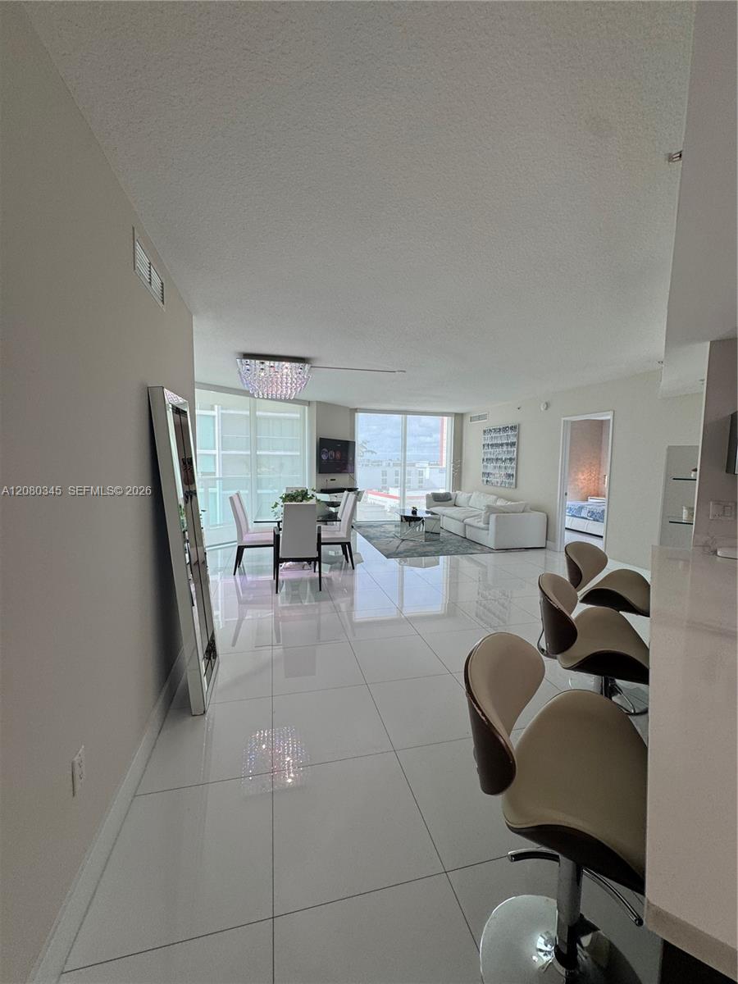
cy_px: 492
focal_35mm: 14
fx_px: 398
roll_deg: -1.4
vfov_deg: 102.1
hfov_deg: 85.7
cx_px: 369
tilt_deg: -5.6
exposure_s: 1/120
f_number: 2.2
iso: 50
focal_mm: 2.22
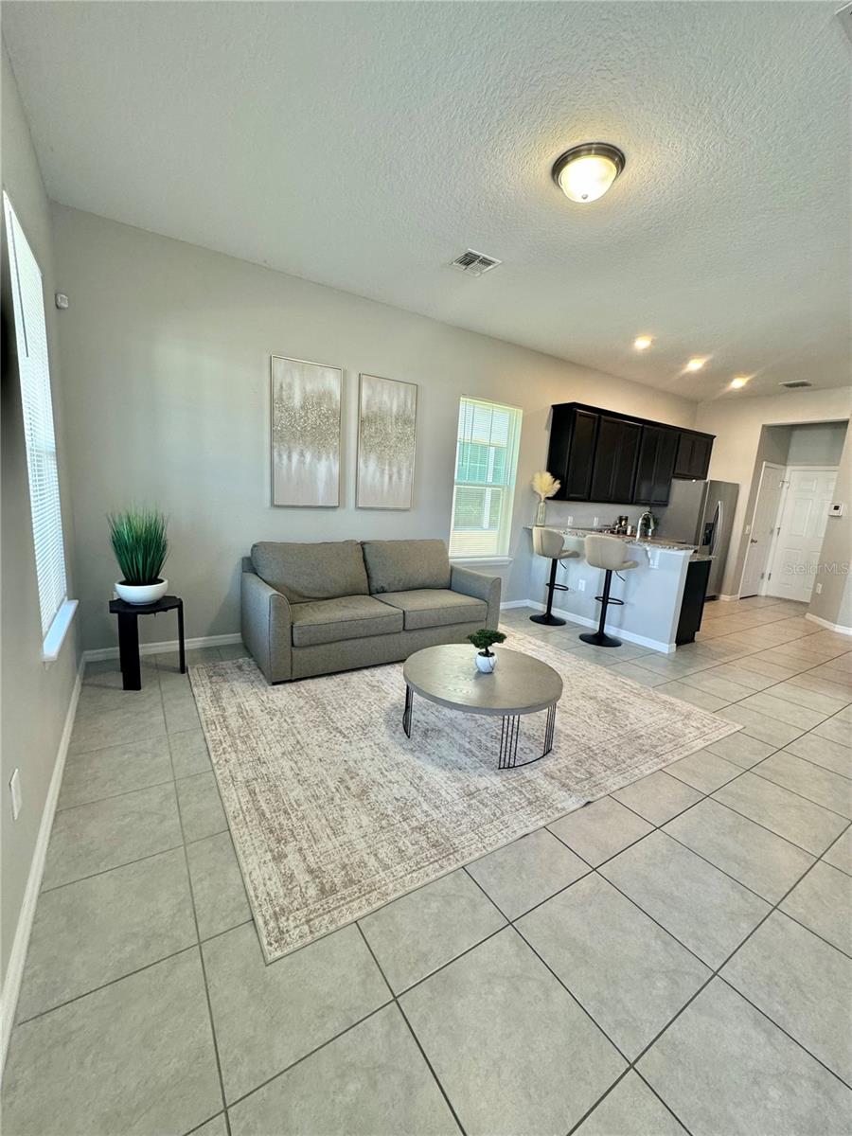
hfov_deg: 85.7
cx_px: 426
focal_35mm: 14
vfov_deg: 102.1
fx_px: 459
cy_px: 568
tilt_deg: -10.4
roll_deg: -3.7
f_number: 2.2
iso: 200
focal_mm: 2.22
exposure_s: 1/60
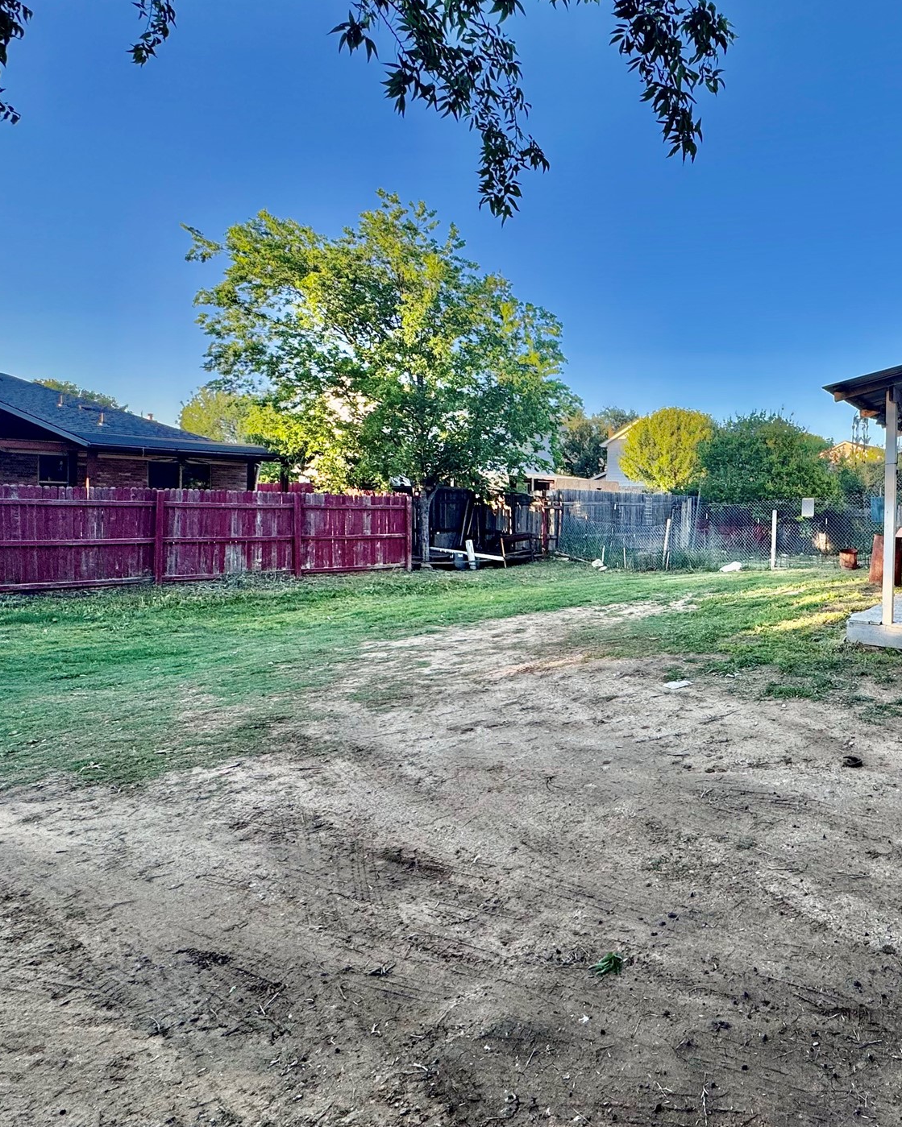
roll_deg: -1.5
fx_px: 667
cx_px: 714
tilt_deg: -2.3
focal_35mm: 20
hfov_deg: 62.7
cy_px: 523
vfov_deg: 80.3
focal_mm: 2.22
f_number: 2.2
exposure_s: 1/267
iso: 40
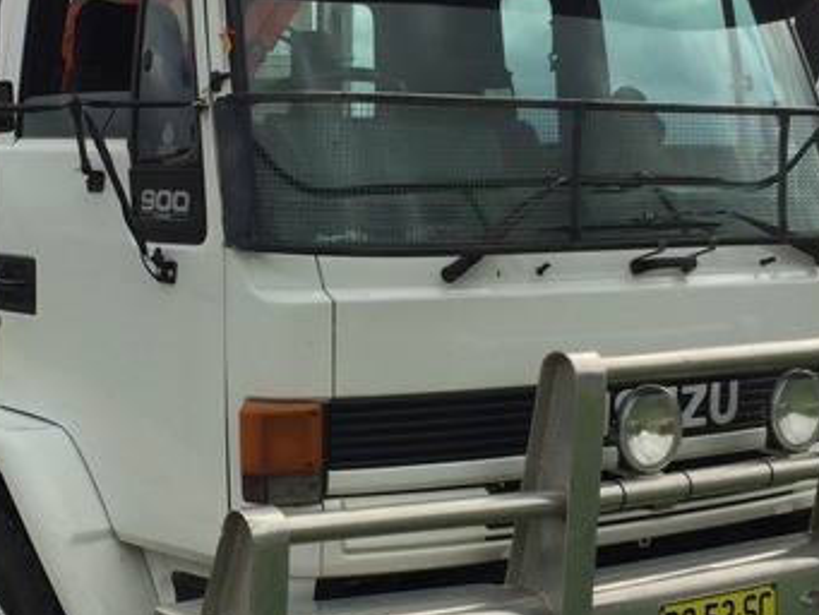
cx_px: 274
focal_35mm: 68
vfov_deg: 21.6
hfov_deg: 28.4
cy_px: 312
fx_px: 1609
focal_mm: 4.15
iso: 32
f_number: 2.2
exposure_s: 1/3425
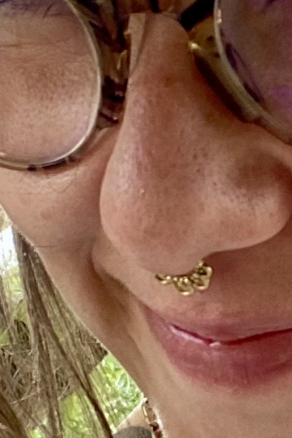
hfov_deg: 9.3
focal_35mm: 144
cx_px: 427
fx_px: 1752
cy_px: 170
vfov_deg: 14.2
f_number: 2.2
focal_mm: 2.71
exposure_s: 1/122
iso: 64
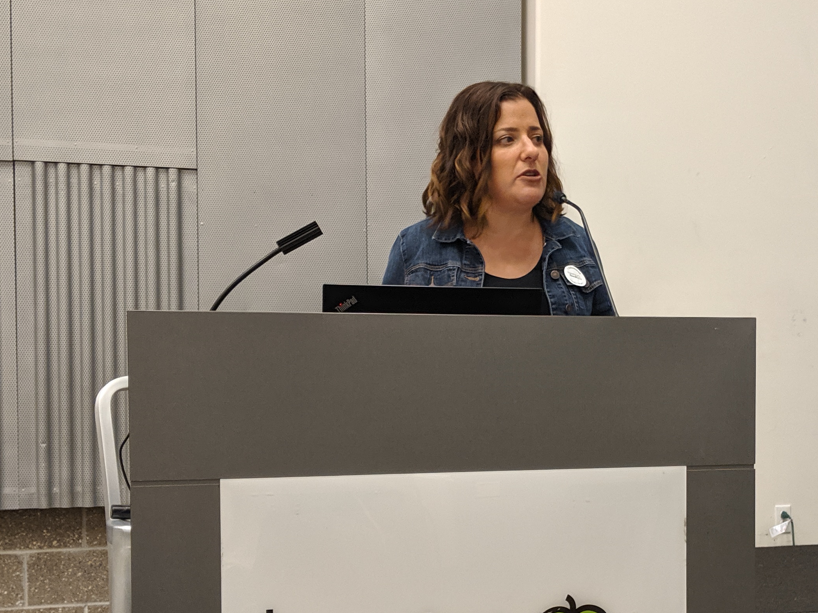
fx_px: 1229
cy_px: 412
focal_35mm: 52
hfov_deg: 36.2
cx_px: 591
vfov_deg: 27.8
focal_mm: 4.44
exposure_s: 1/120
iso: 297
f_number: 1.8
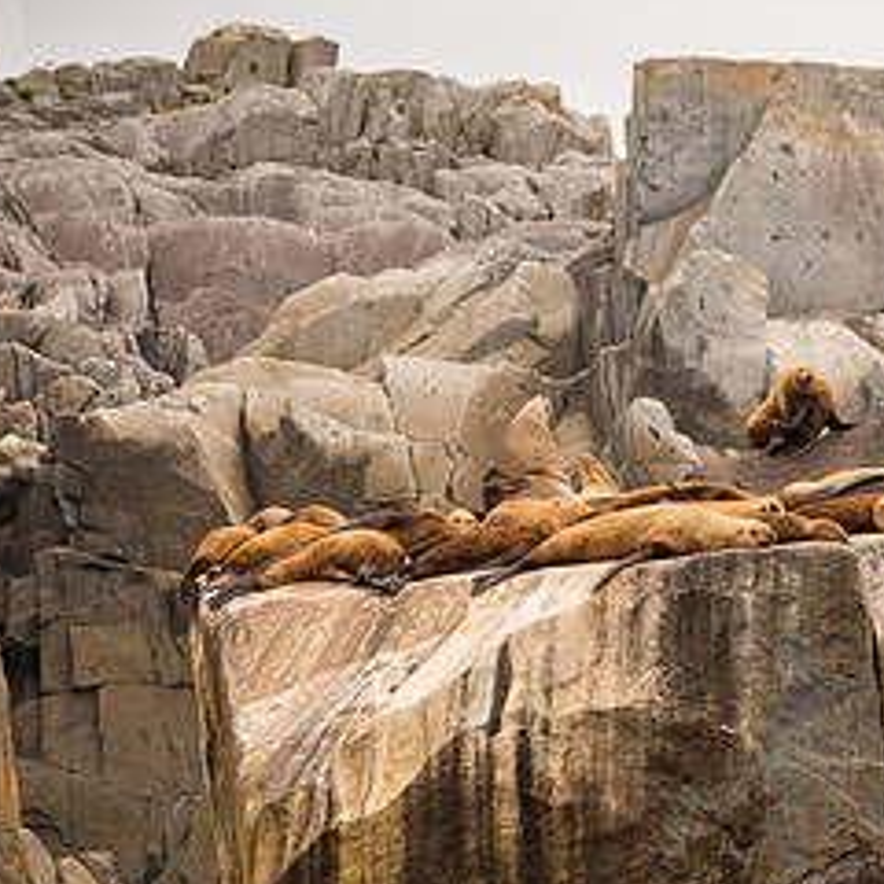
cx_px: 798
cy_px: 523
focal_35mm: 400
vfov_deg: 4.4
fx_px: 11557
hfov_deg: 4.4
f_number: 4
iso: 100
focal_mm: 175
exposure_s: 1/500
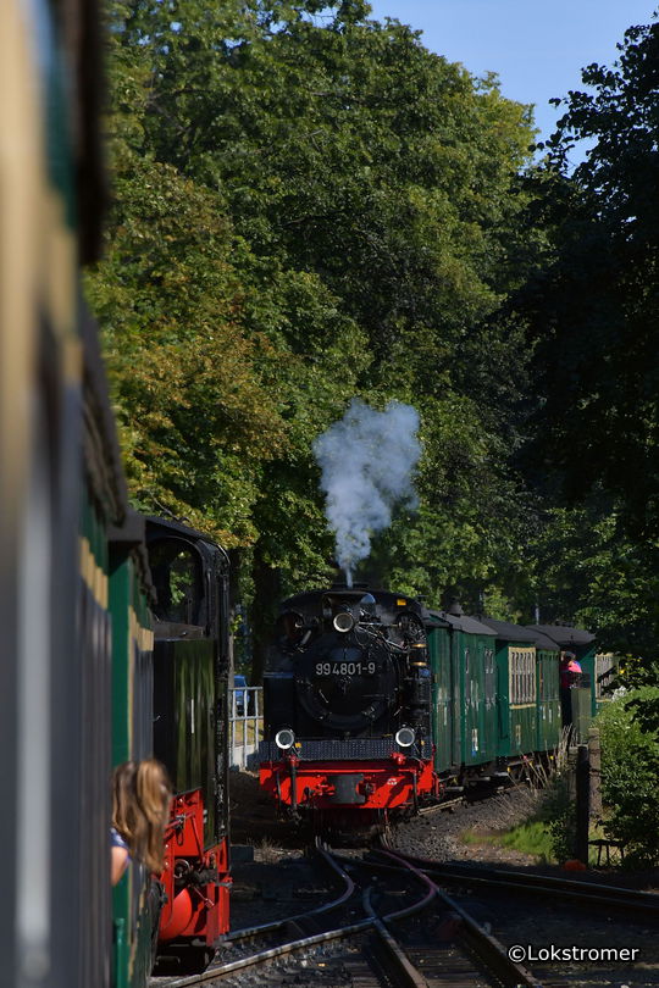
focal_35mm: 210
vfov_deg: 9.8
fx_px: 5766
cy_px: 494
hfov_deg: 6.5
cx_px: 330
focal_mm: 140
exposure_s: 1/640
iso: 200
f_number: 9
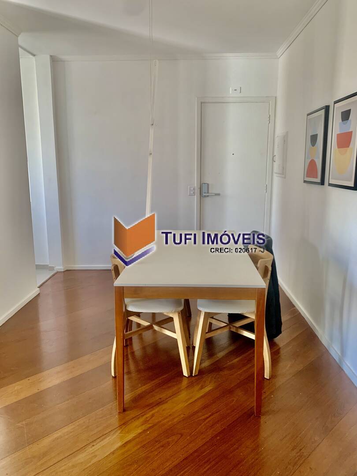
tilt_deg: -9.5
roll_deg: +1.5
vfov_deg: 67.3
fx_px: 358
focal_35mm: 26
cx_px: 178
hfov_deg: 53.1
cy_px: 238
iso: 100
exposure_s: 1/91
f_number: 1.8
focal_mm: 4.25
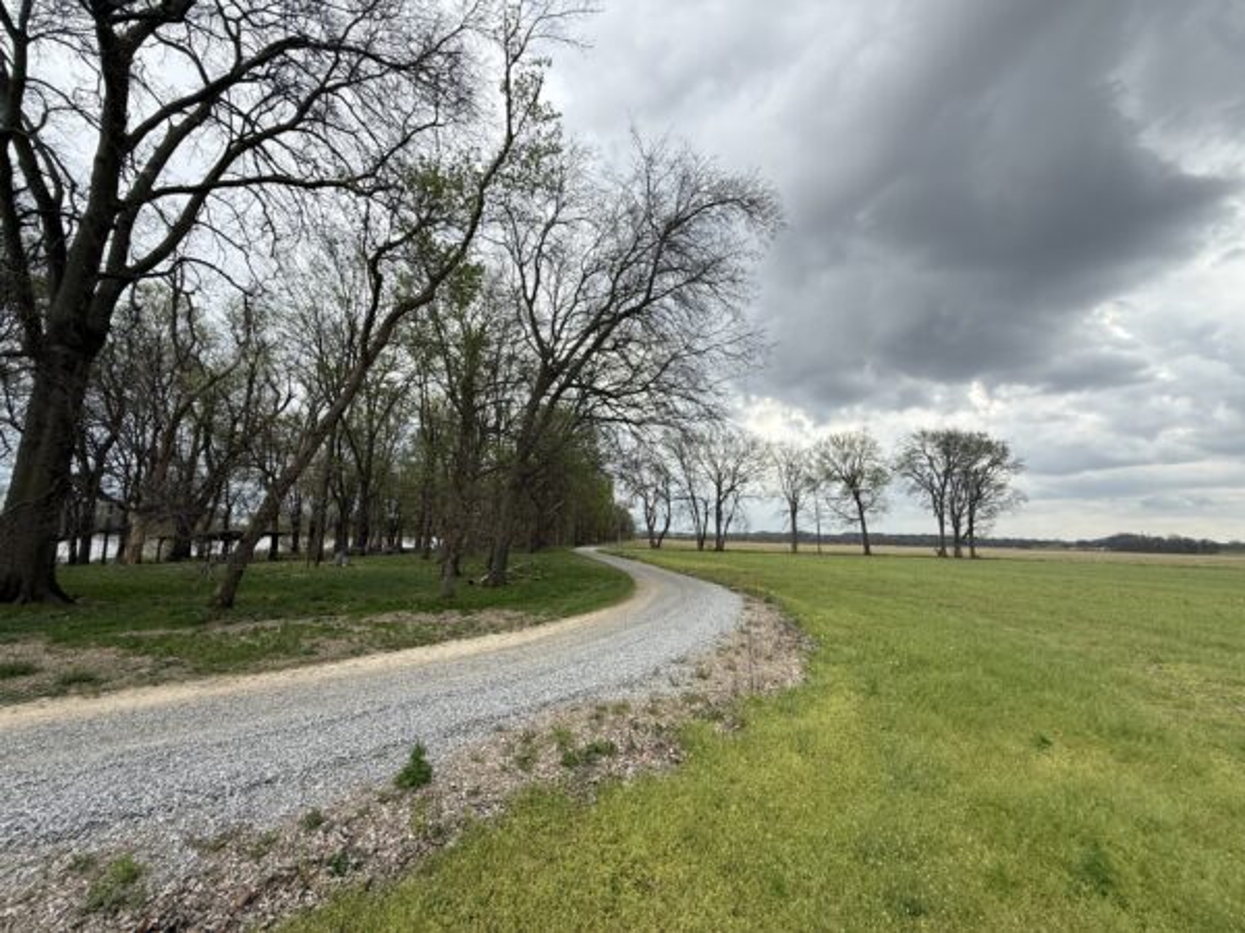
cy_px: 466
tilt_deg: +8.3
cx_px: 622
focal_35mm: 14
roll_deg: -1.3
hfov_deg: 102.1
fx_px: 504
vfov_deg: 85.7
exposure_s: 1/864
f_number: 2.2
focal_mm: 2.22
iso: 50
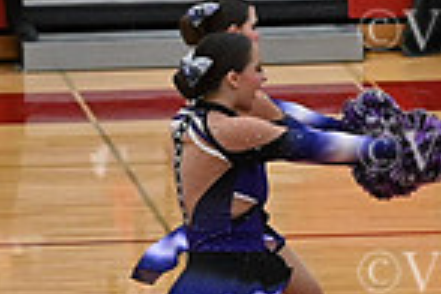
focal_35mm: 486
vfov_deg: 2.8
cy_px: 212
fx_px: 5953
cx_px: 792
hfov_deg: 4.2
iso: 6400
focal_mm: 82
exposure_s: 1/400
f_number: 4
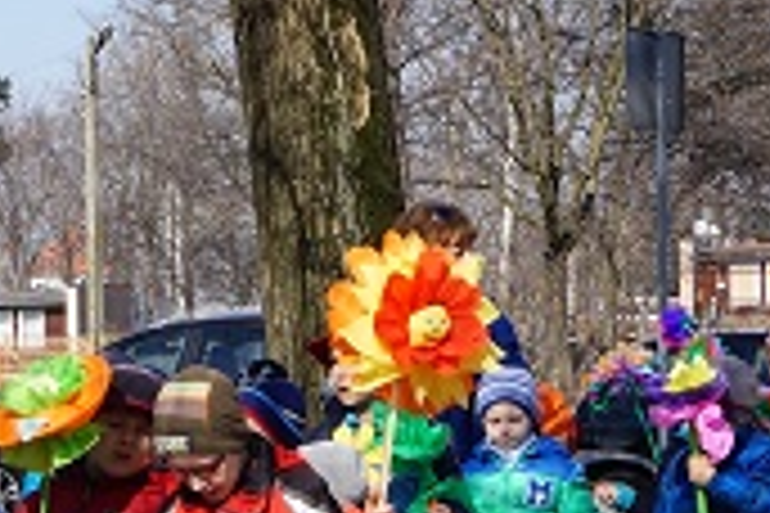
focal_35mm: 192
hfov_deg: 10.6
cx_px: -59
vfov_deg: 7.1
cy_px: 677
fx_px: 4106
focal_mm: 26
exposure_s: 1/125
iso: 100
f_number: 9
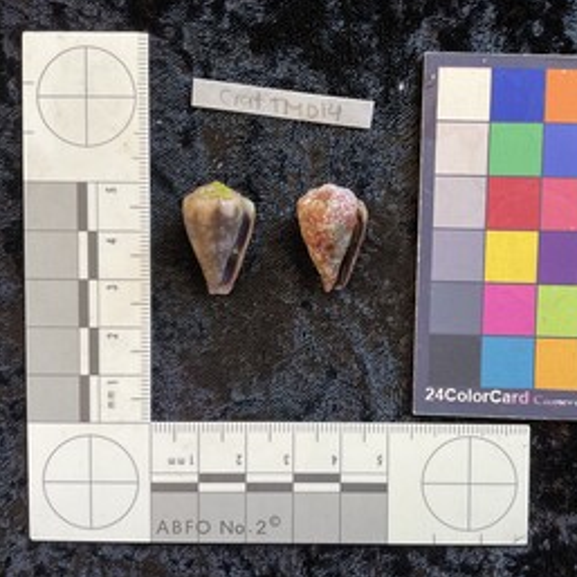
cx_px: 344
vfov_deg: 47.2
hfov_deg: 47.0
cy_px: 288
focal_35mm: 35
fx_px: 660
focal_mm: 3
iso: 40
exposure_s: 1/50
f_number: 1.8
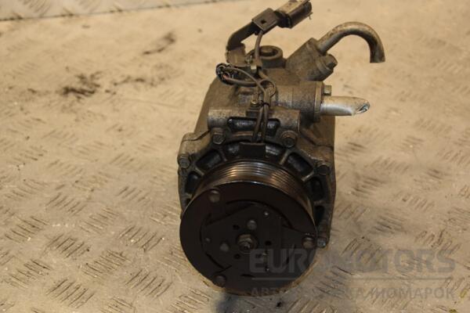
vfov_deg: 18.2
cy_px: 156
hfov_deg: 27.0
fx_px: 979
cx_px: 235
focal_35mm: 75
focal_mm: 50
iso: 800
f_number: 5.6
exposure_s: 1/200
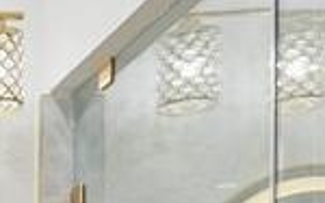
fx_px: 1108
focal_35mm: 125
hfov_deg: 13.0
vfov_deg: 9.0
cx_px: -436
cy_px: 563
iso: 640
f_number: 5
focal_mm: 18
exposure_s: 1/125
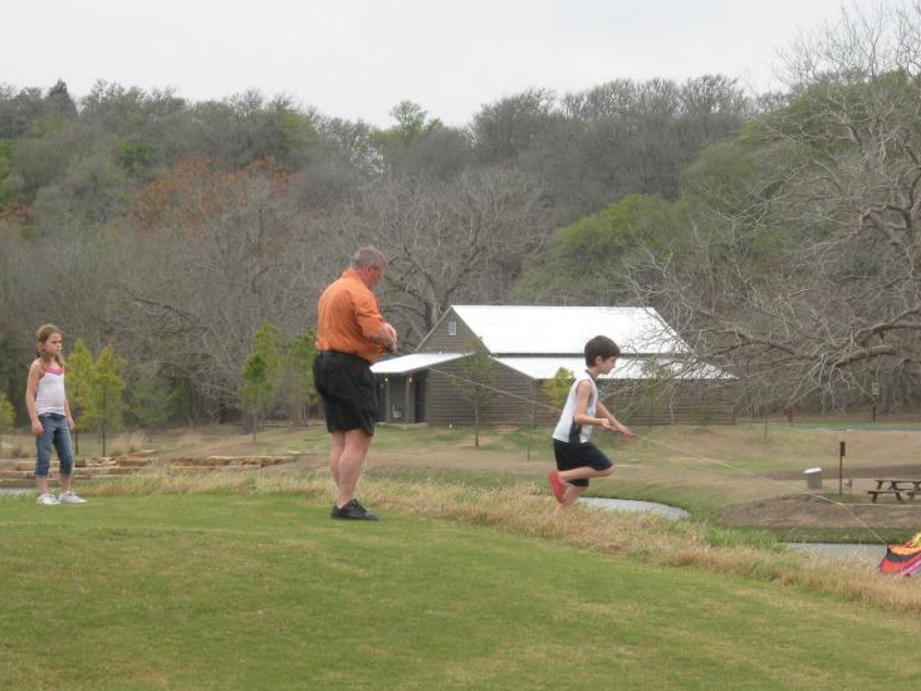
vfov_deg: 8.8
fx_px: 4497
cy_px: 436
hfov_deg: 11.7
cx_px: 469
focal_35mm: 169
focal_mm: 21.2
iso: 157
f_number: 5.3
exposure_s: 1/120
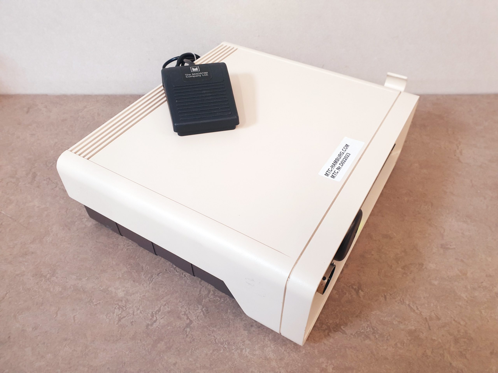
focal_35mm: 26
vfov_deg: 53.1
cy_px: 186
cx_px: 249
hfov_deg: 67.3
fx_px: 374
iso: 250
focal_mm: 4.3
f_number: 2.4
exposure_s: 1/33
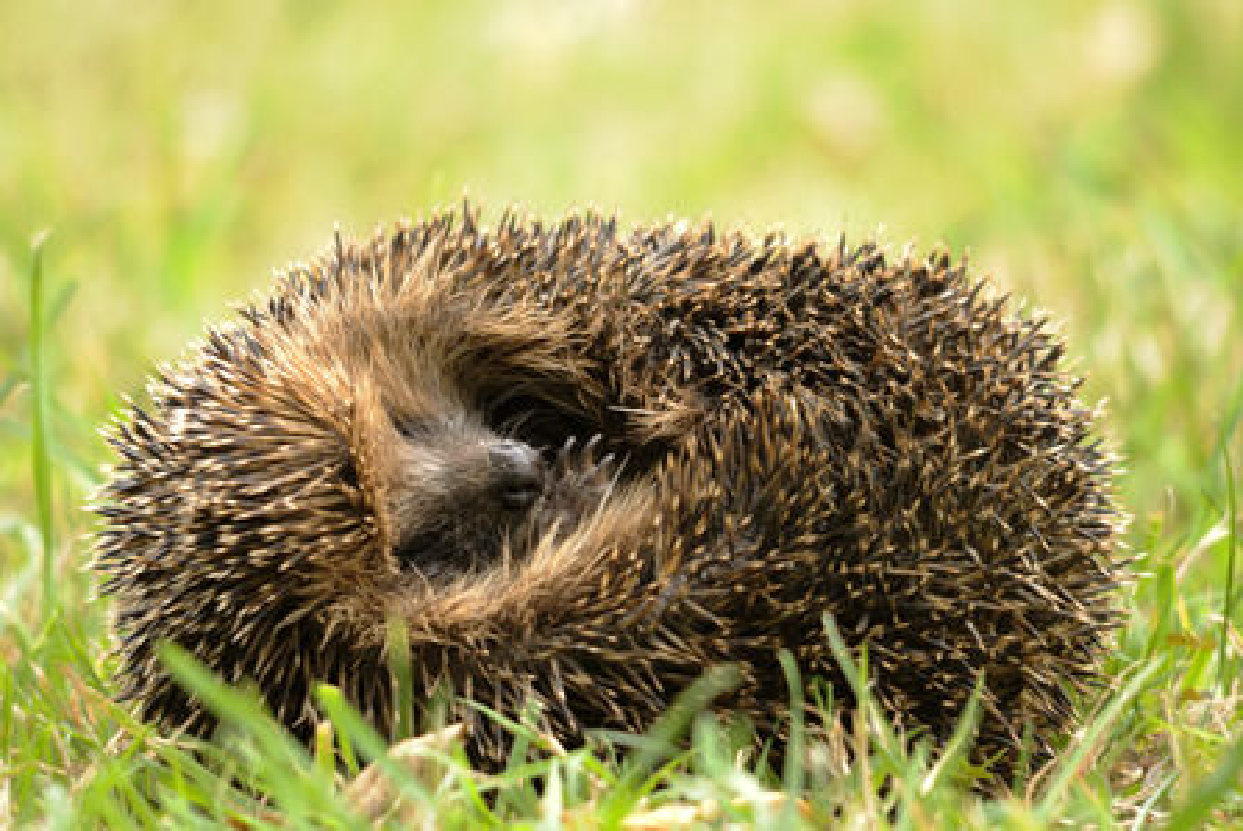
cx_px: 622
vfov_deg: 1.8
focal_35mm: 750
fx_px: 25921
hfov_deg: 2.7
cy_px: 416
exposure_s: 1/25
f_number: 6.3
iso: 400
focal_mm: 500
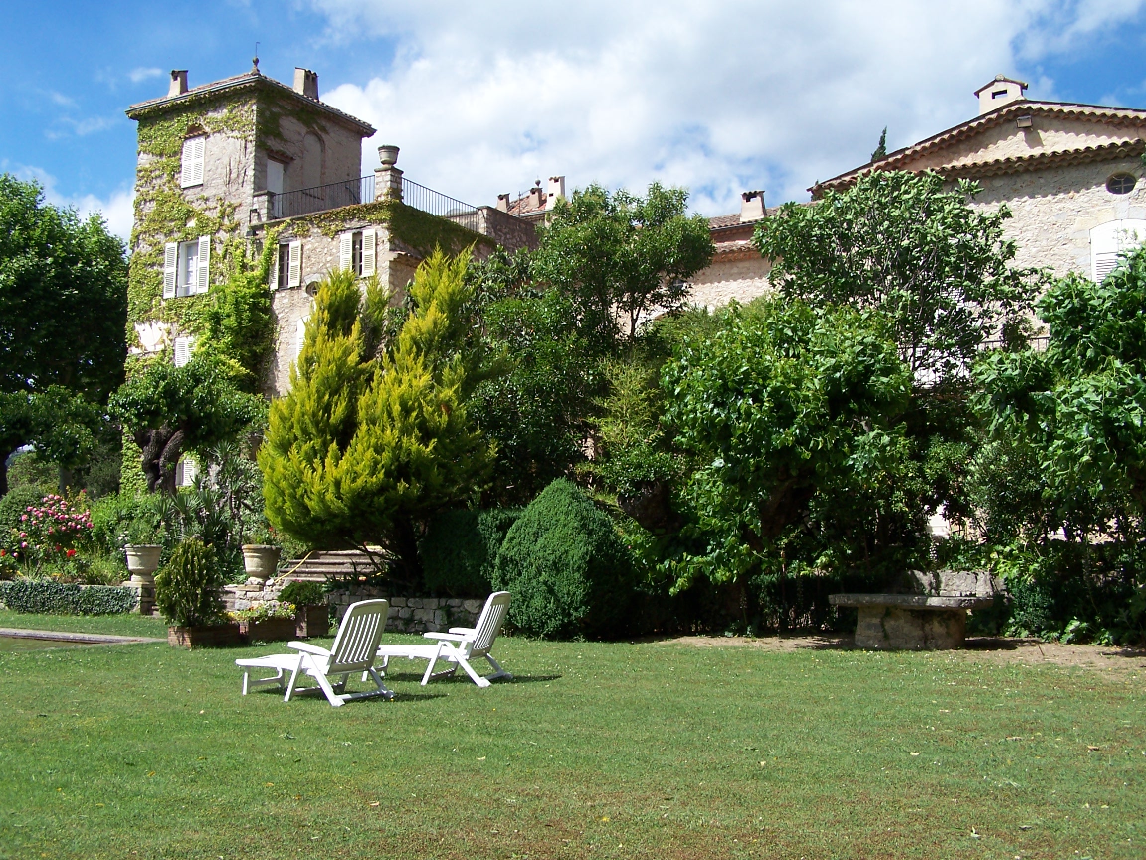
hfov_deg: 49.0
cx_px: 573
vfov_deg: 37.7
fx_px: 1258
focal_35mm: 38
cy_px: 430
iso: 80
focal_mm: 6.3
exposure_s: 1/640
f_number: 4
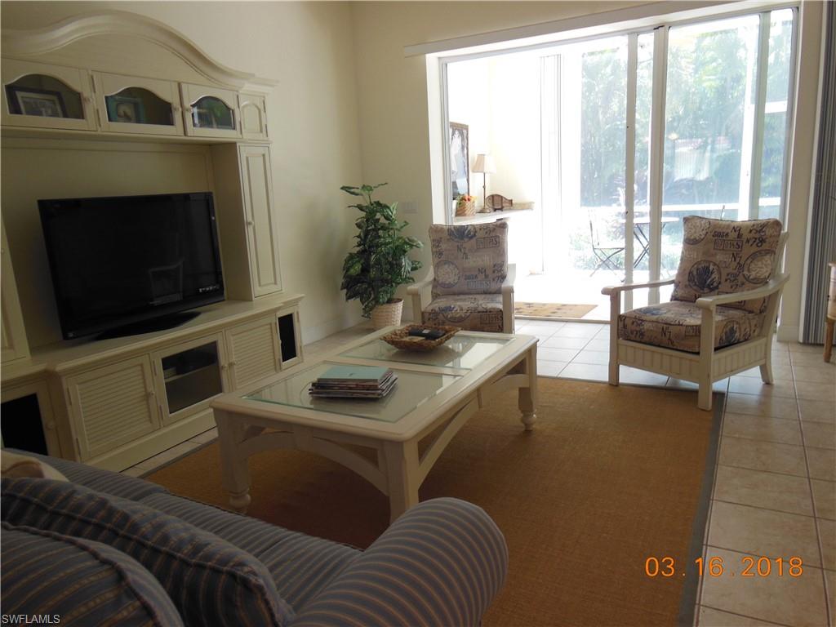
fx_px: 604
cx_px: 418
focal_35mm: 25
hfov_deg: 69.4
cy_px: 314
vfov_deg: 54.9
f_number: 3.5
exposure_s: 1/30
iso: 125
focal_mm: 4.5
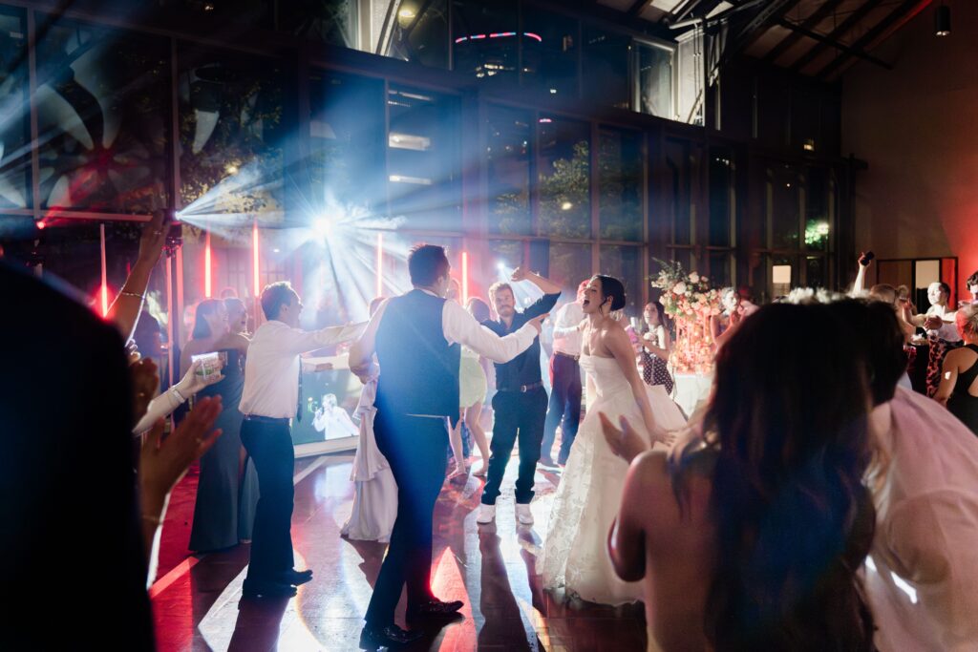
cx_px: 489
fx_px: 829
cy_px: 326
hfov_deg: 61.1
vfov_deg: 43.0
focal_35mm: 30
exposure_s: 1/200
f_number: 2.8
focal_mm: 30.5
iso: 4000
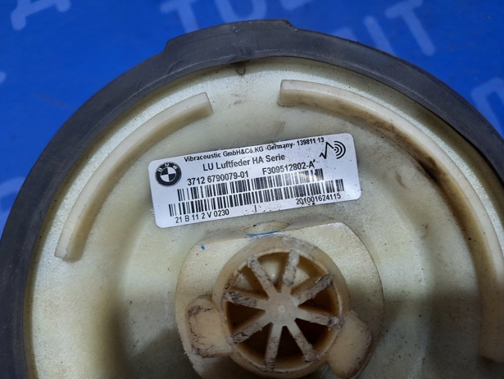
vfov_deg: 53.1
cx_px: 257
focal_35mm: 26
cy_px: 191
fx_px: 379
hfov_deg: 67.3
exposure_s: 1/60
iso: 200
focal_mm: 4.6
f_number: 2
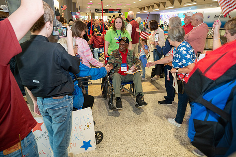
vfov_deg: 53.1
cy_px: 78
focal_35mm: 24
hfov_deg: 73.8
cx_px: 118
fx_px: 157
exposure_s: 1/40
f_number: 4.5
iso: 1400
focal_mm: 24
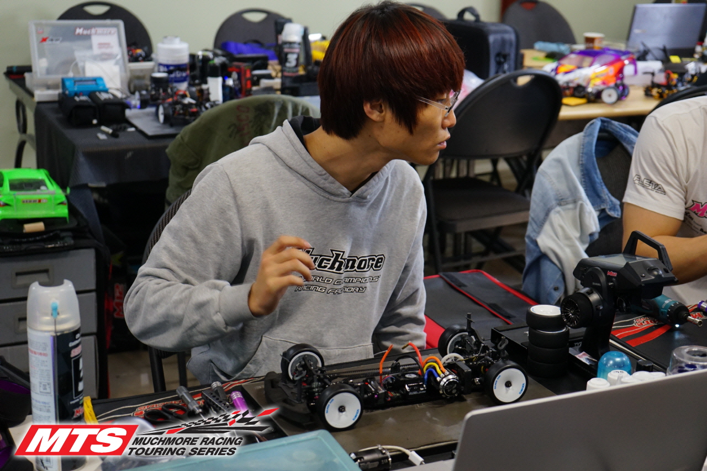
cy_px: 236
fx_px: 1158
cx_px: 354
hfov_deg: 33.9
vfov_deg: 23.0
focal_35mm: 59
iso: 1600
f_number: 5.6
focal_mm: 59
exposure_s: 1/80
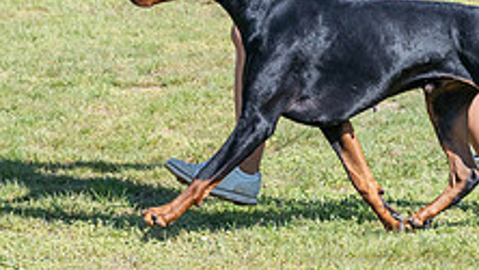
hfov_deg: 5.8
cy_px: -69
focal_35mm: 373
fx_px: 4739
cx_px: 290
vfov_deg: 3.3
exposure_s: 1/2000
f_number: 6.3
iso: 800
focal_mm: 117
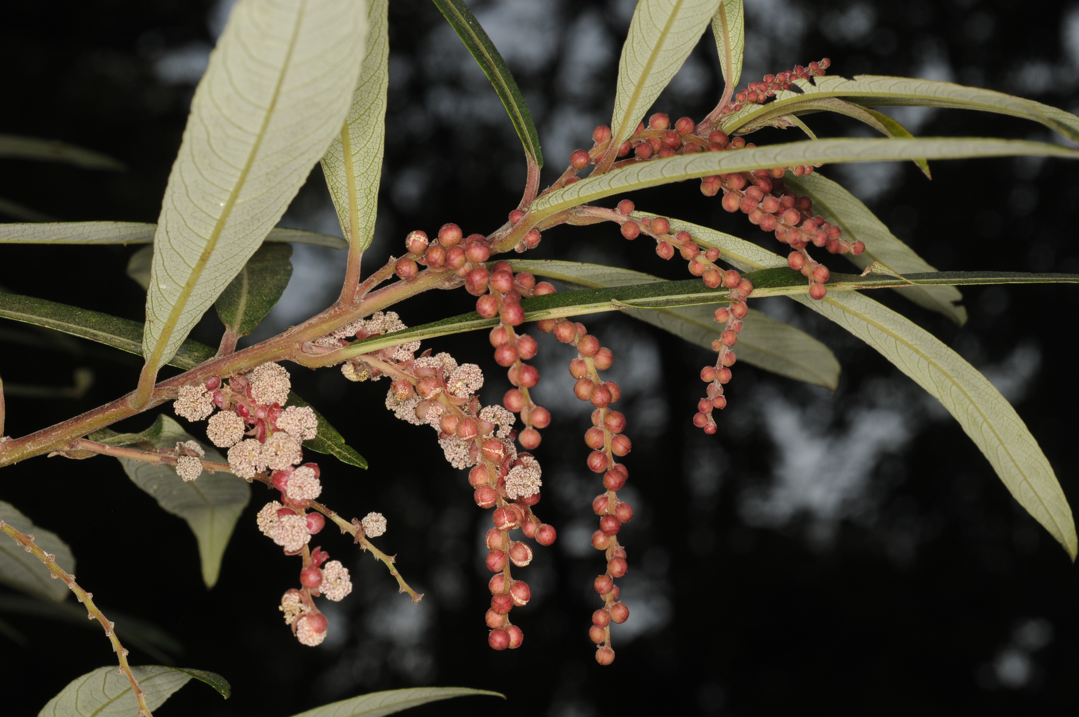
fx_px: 2694
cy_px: 358
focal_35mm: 90
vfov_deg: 15.2
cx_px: 540
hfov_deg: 22.6
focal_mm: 60
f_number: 22
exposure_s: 1/250
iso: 400
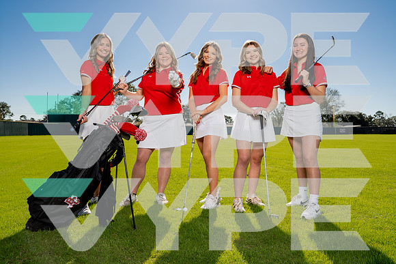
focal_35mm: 28
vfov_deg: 46.2
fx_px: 309
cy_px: 132
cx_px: 198
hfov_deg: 65.2
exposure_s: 1/250
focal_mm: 24
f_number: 8
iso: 100
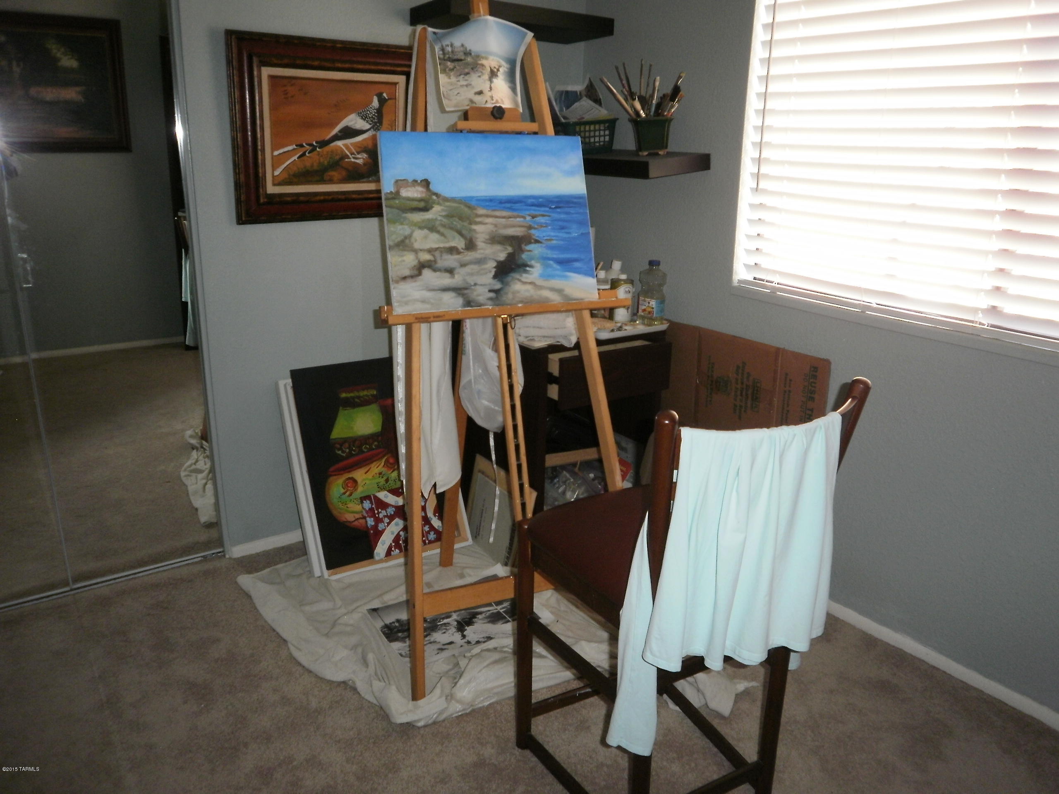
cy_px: 397
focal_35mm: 26
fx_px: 795
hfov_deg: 67.3
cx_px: 530
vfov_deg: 53.1
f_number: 2.6
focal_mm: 4.65
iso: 125
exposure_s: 1/25
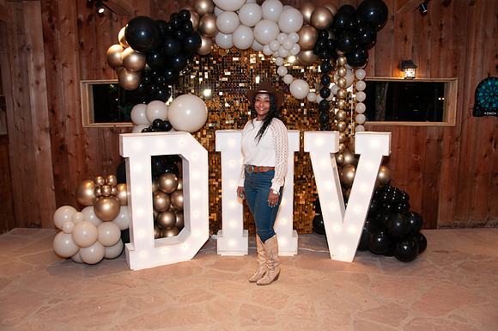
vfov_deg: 47.8
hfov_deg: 67.5
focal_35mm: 27
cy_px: 166
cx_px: 249
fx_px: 373
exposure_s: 1/100
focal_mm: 18
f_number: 5.6
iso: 640
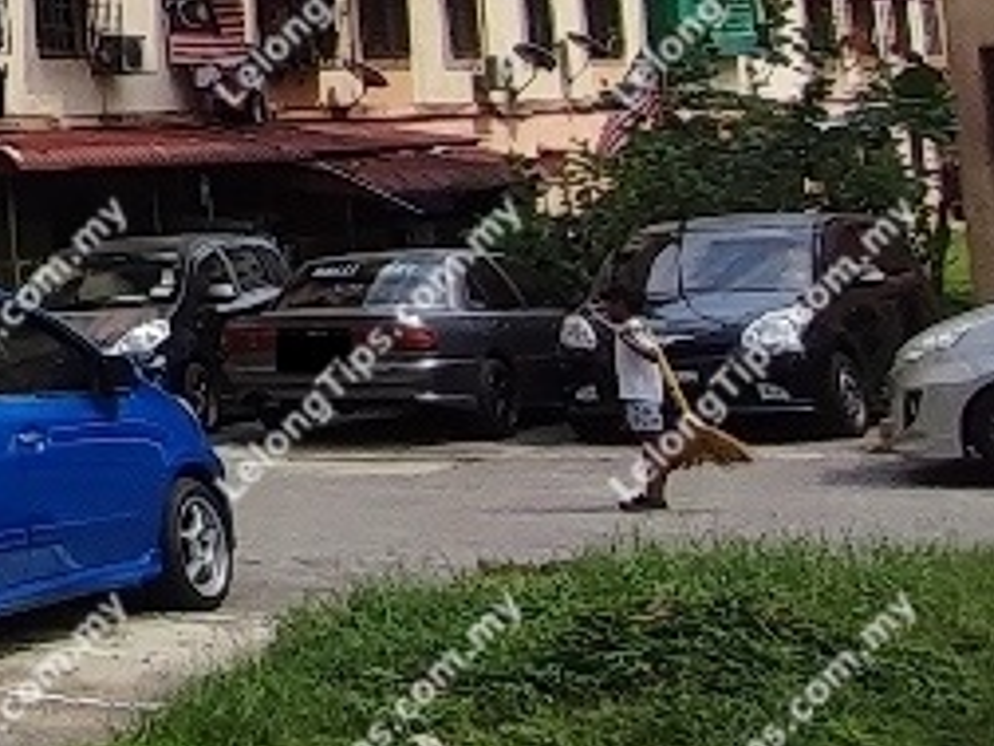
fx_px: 2125
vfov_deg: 17.2
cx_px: -1083
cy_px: -493
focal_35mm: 74
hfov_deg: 17.3
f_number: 2.2
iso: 50
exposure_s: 1/1320
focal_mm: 1.65
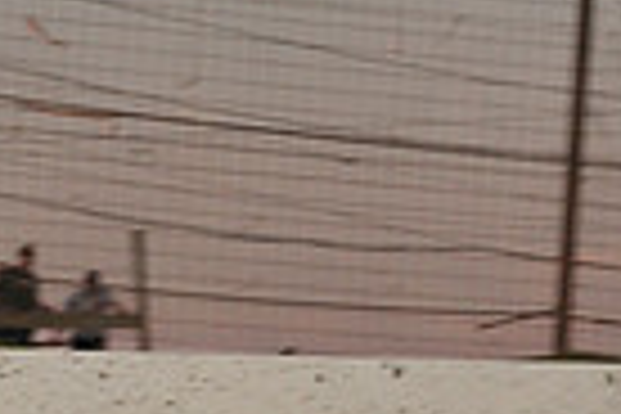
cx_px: 180
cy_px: 842
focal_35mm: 336
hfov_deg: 6.1
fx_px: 5796
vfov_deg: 4.0
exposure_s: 1/320
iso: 1000
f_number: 7.1
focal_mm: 80
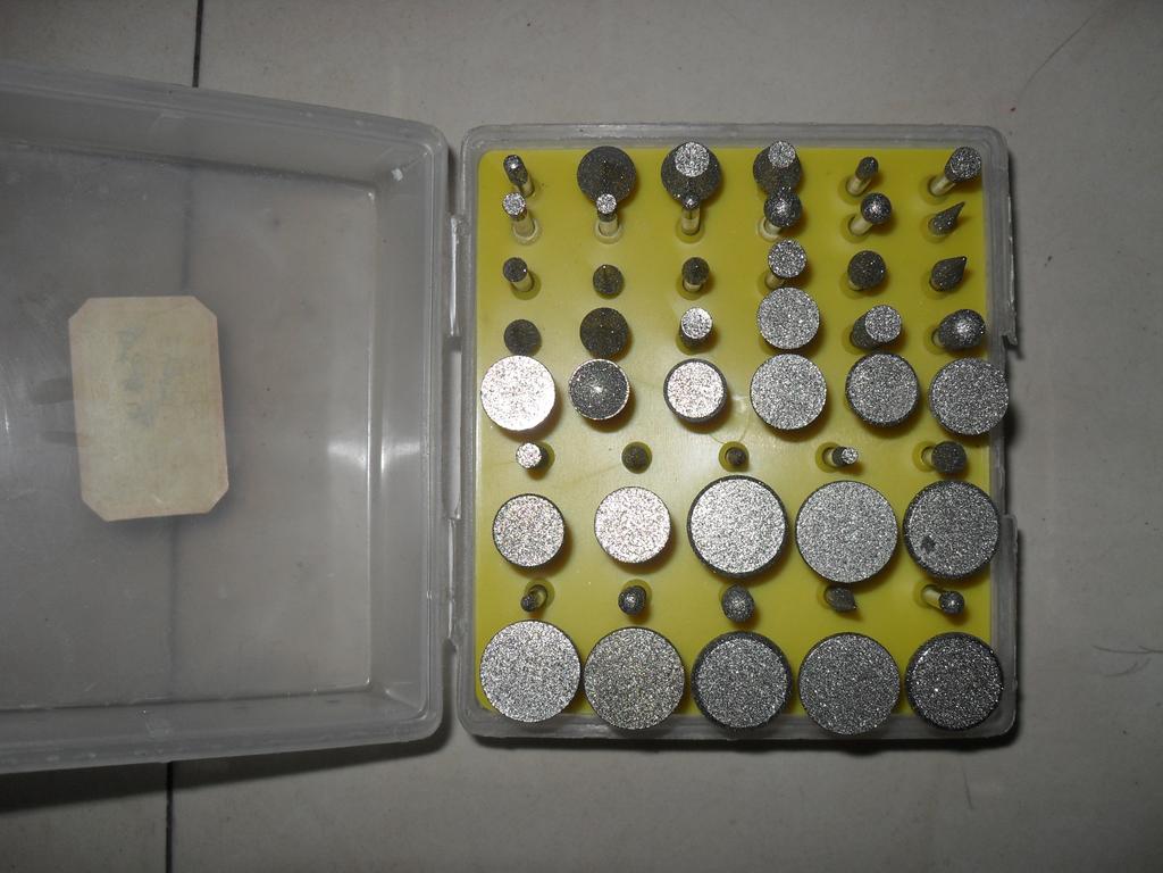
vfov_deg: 40.7
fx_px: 1176
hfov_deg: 52.6
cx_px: 582
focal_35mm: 35
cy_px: 436
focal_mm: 6.2
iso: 100
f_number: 8.9
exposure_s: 1/45
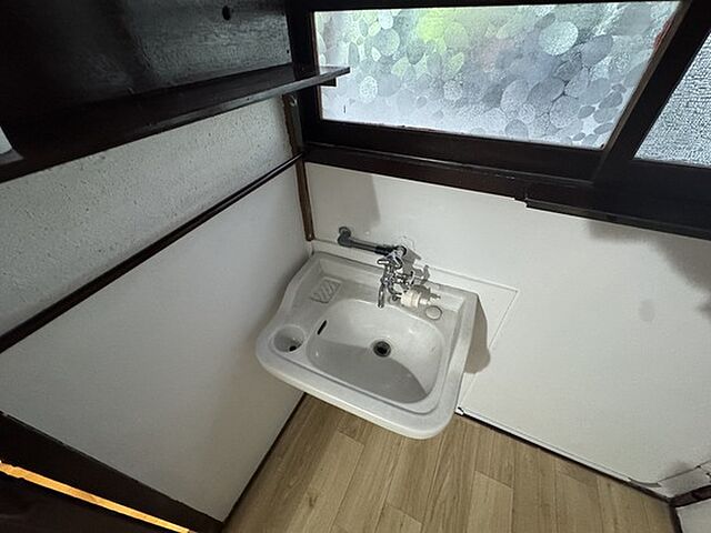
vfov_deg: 85.7
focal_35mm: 14
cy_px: 266
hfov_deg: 102.1
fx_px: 288
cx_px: 356
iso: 1000
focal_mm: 2.22
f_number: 2.2
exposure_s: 1/60
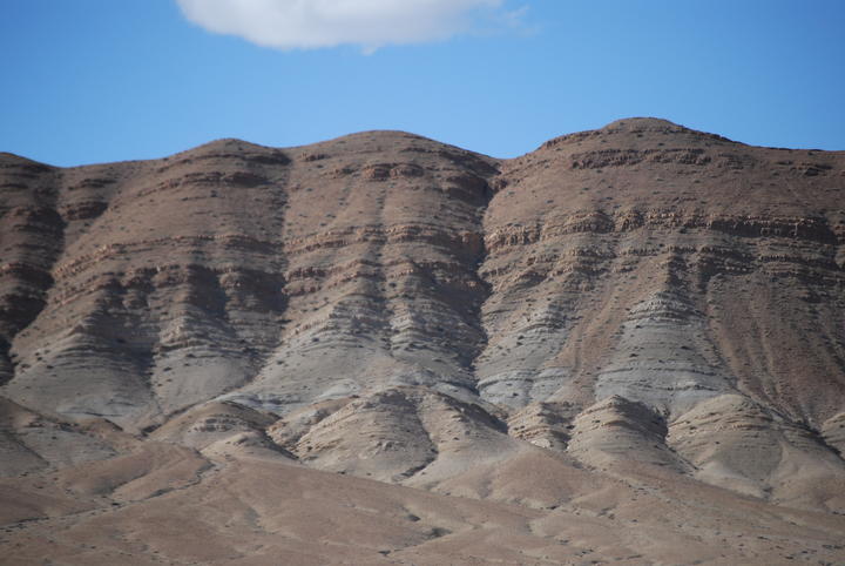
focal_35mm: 218
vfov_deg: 6.3
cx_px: 422
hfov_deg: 9.5
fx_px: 5111
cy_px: 283
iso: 200
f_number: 5.3
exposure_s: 1/1000
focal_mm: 145
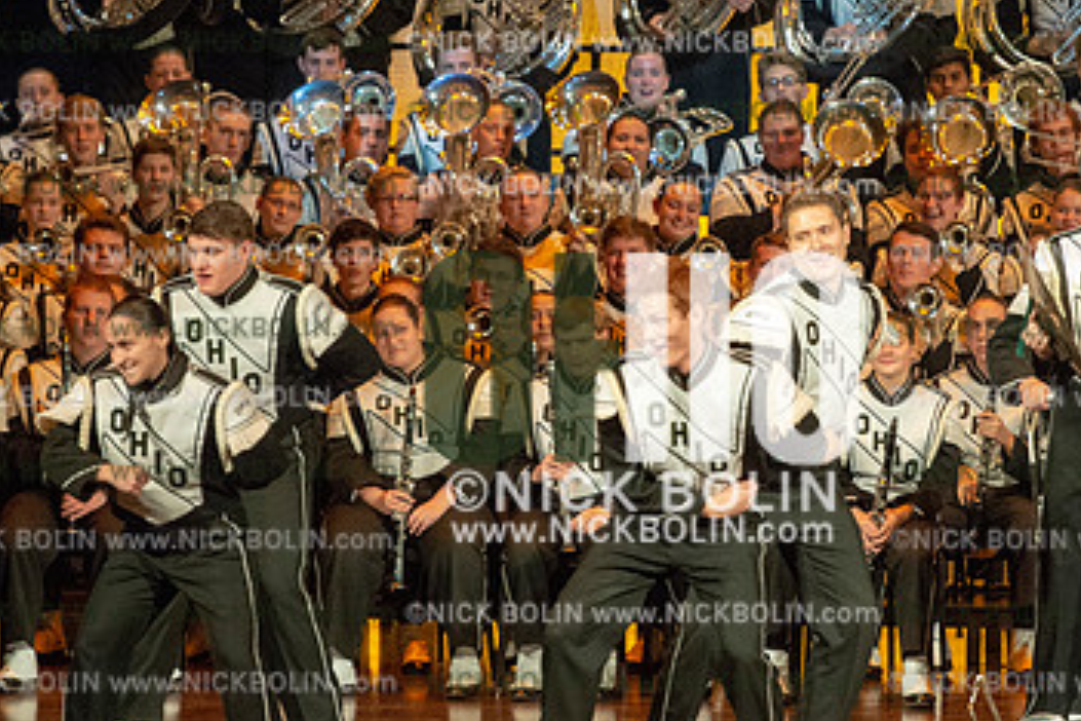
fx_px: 10419
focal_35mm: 347
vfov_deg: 4.0
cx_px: 641
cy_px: 397
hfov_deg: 5.9
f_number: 5.6
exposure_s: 1/320
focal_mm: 210
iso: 8000
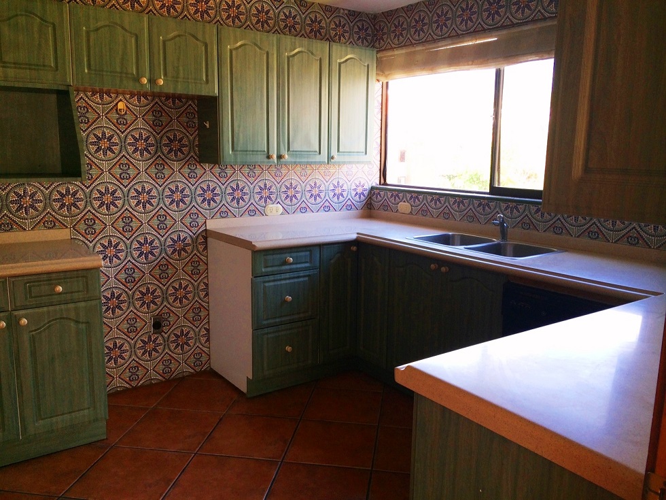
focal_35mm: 30
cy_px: 250
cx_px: 333
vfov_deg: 46.8
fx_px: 577
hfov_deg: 60.0
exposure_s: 1/40
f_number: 2.2
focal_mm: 4.12
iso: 40
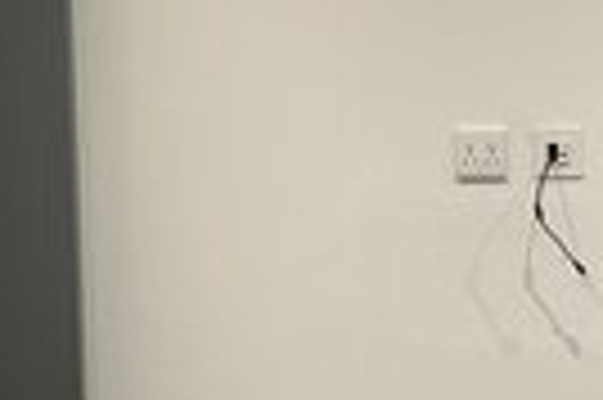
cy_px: 483
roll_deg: -1.7
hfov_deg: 19.2
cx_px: 698
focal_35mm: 101
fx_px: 1690
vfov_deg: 13.2
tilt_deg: -2.4
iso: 80
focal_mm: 5.1
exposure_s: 1/50
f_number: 1.6
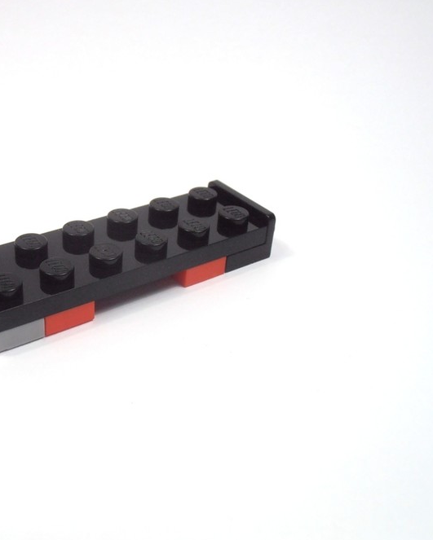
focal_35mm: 49
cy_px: 273
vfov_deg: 38.0
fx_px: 784
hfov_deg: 30.4
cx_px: 111
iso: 80
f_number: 3.9
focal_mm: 6.61
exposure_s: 1/125
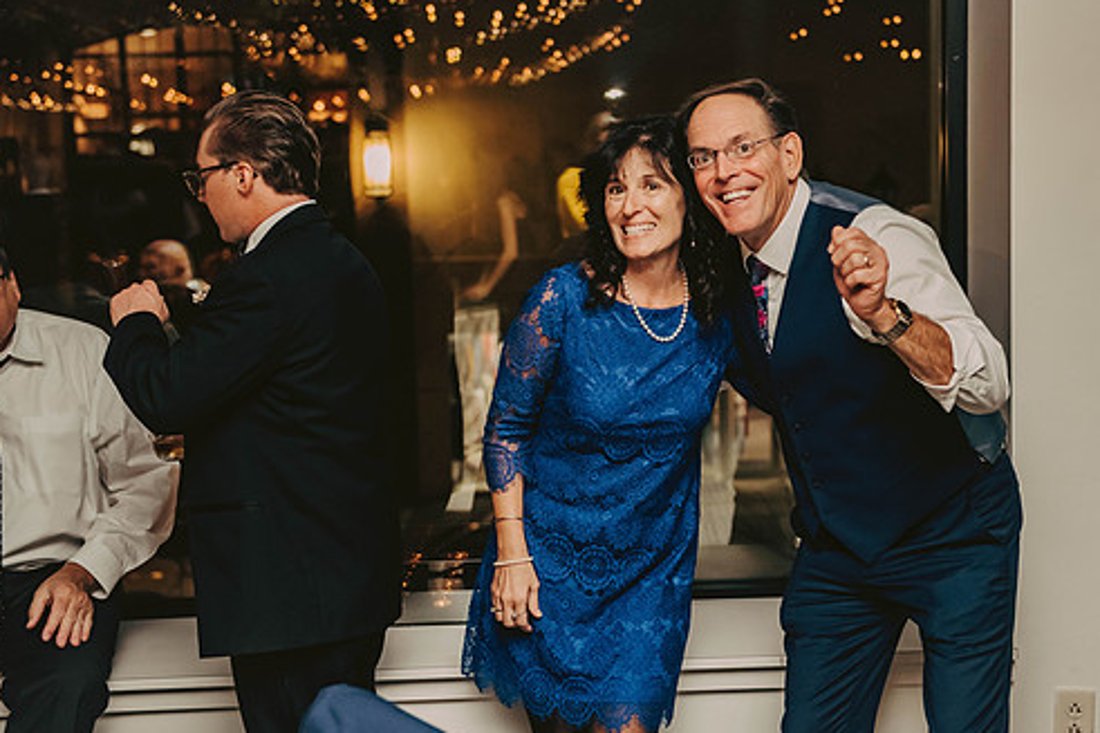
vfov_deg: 20.9
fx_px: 1985
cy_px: 349
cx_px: 638
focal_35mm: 65
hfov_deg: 30.9
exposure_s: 1/200
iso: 2000
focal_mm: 55
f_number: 3.2
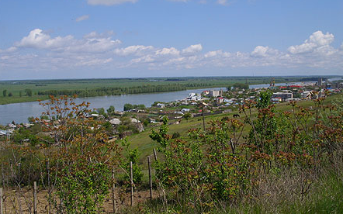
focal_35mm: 41
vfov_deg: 31.2
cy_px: 102
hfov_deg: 48.2
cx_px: 170
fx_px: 383
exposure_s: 1/384
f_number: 7.4
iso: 50
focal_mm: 7.8
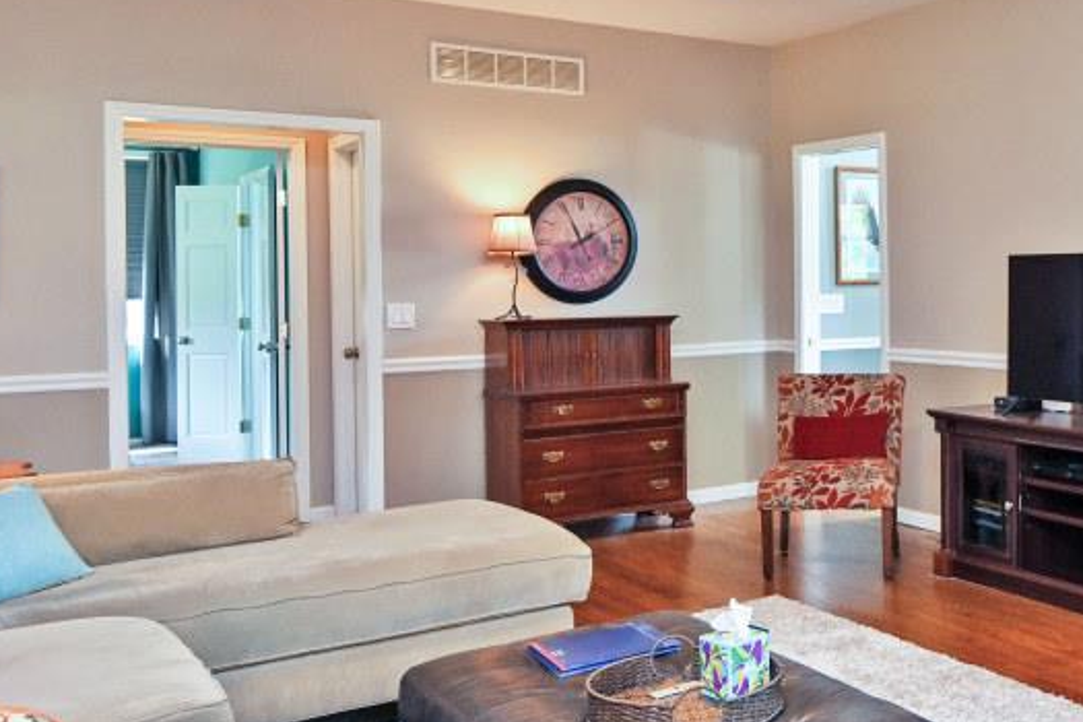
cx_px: 965
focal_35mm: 40
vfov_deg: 33.3
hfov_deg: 44.3
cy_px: 276
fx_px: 1203
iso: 560
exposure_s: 1/60
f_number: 4
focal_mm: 14
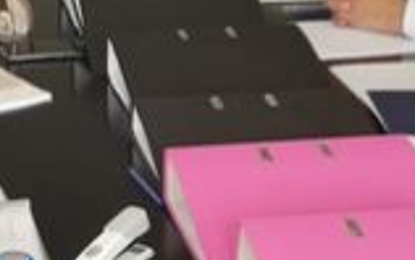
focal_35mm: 126
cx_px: 66
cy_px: 81
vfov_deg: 10.4
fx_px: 1426
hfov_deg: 16.4
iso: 64
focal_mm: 3.95
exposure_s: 1/50
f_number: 2.2
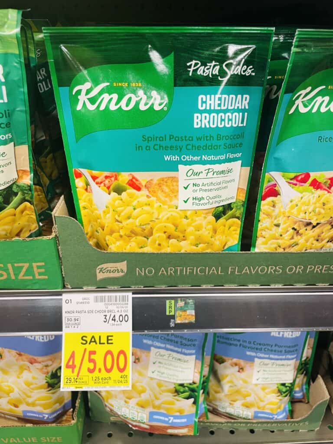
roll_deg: +0.2
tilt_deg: -31.5
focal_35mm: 26
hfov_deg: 53.1
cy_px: 222
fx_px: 333
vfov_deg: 67.3
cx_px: 166
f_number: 1.6
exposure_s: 1/43
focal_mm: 4.2
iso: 125
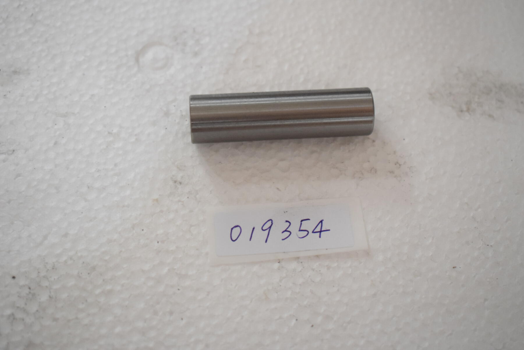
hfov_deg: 37.9
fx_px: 764
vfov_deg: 25.8
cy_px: 175
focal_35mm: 52
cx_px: 262
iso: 3200
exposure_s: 1/60
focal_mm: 35
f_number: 4.5
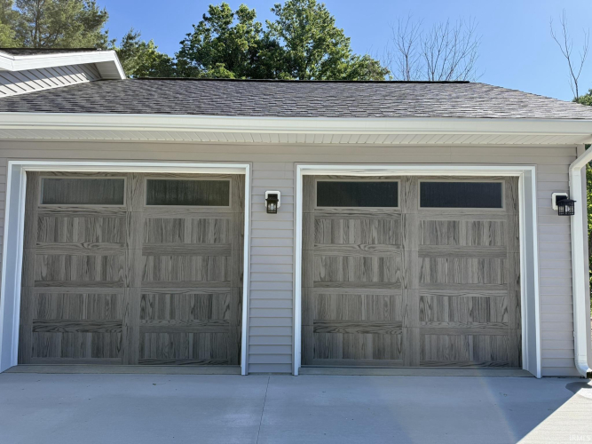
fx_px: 410
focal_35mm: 24
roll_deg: -0.7
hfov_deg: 71.6
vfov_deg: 56.8
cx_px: 296
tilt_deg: +4.6
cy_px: 222
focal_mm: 6.76
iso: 100
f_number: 1.78
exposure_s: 1/2299
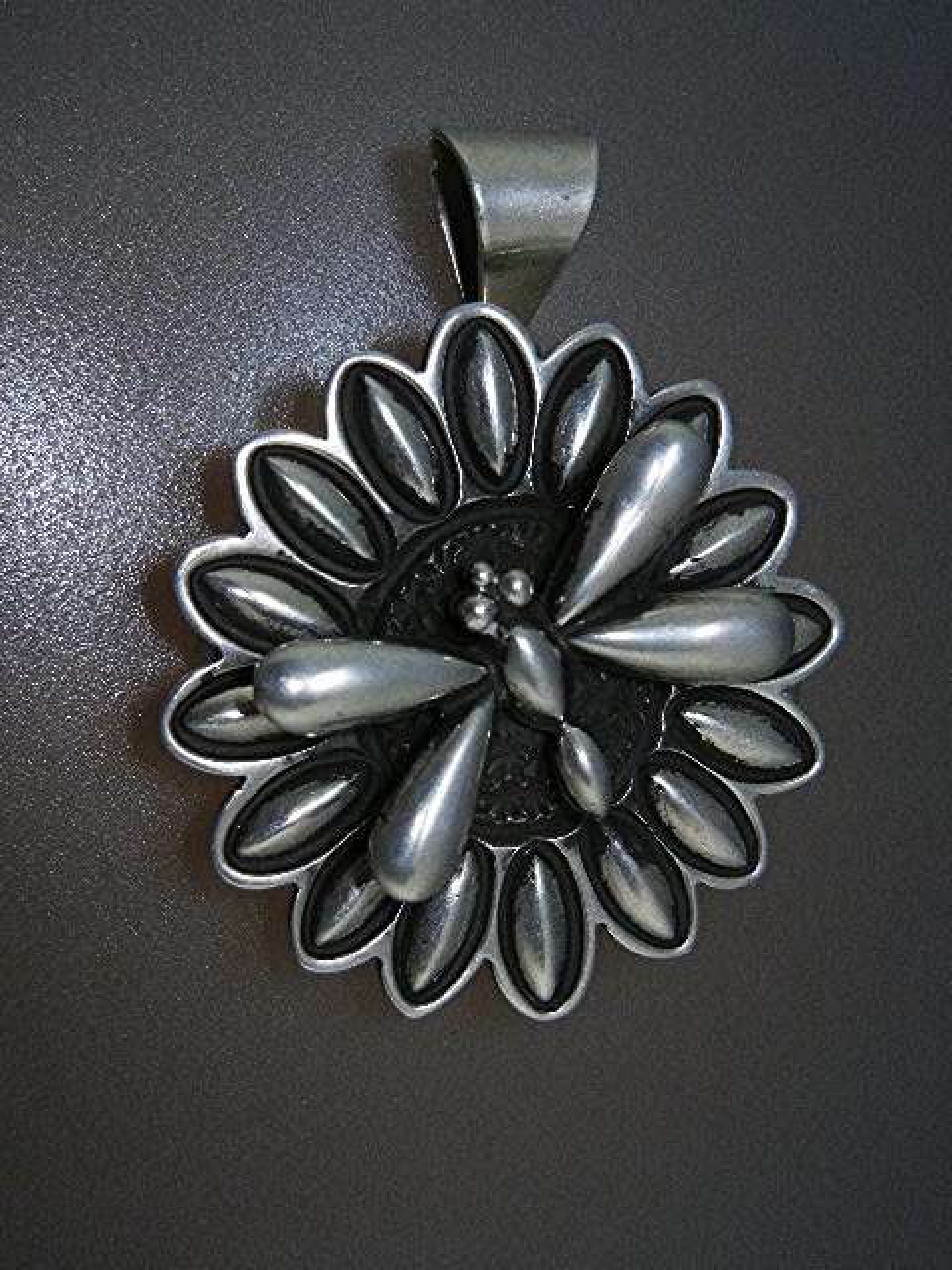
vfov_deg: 32.7
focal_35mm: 59
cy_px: 635
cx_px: 476
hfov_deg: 24.8
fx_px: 2163
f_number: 8
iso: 289
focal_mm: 10.6
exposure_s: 1/30
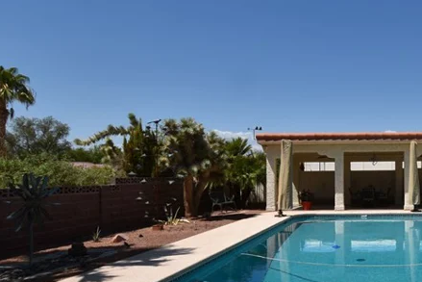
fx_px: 410
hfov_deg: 49.4
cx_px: 368
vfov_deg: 37.8
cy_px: 167
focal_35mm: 35
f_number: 11
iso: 200
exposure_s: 1/500
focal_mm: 10
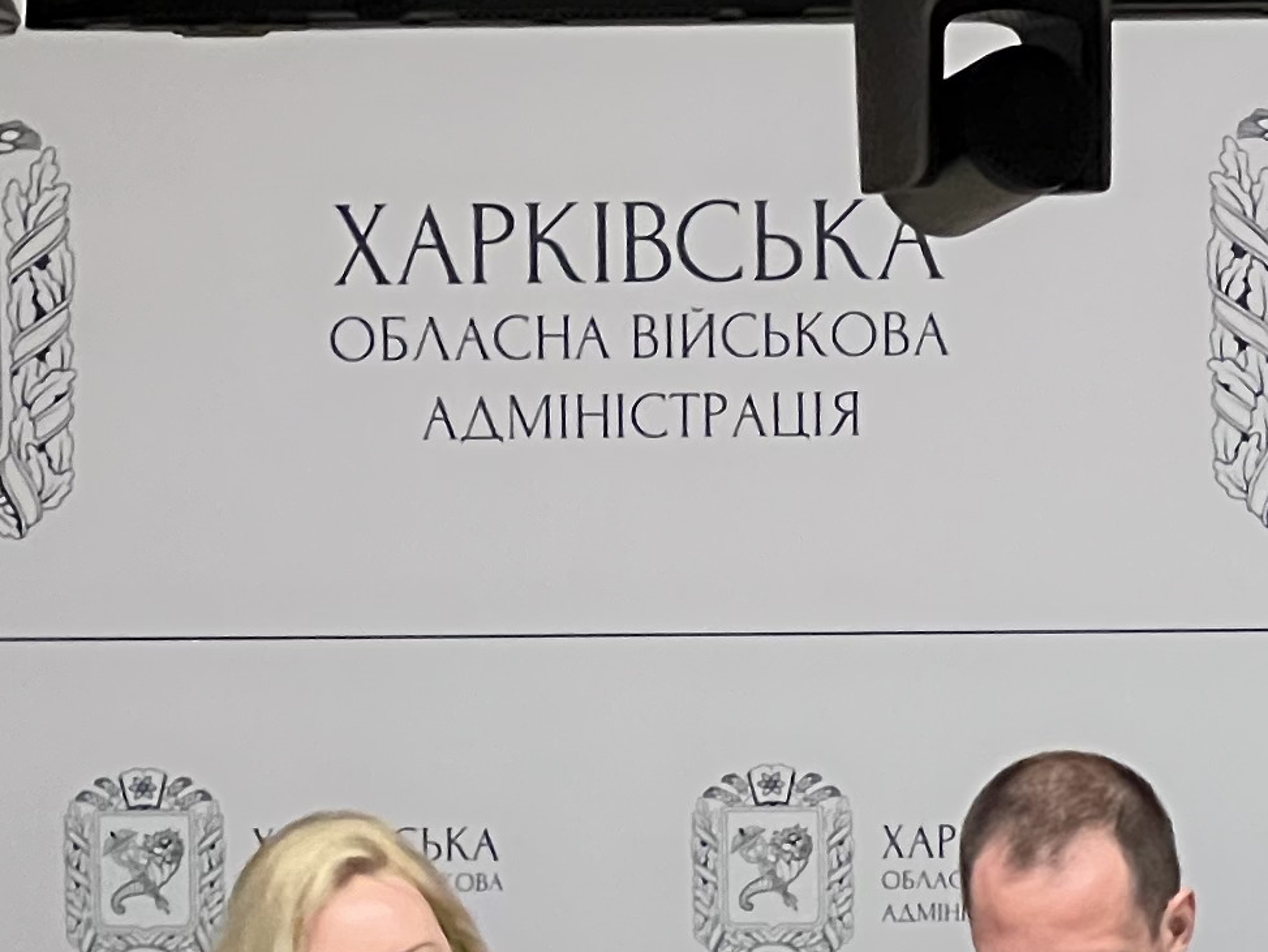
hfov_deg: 6.2
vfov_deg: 4.6
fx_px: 11687
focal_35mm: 319
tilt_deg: -3.6
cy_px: 1073
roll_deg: +0.9
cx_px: 1396
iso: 500
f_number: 2.8
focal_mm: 9
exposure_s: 1/60
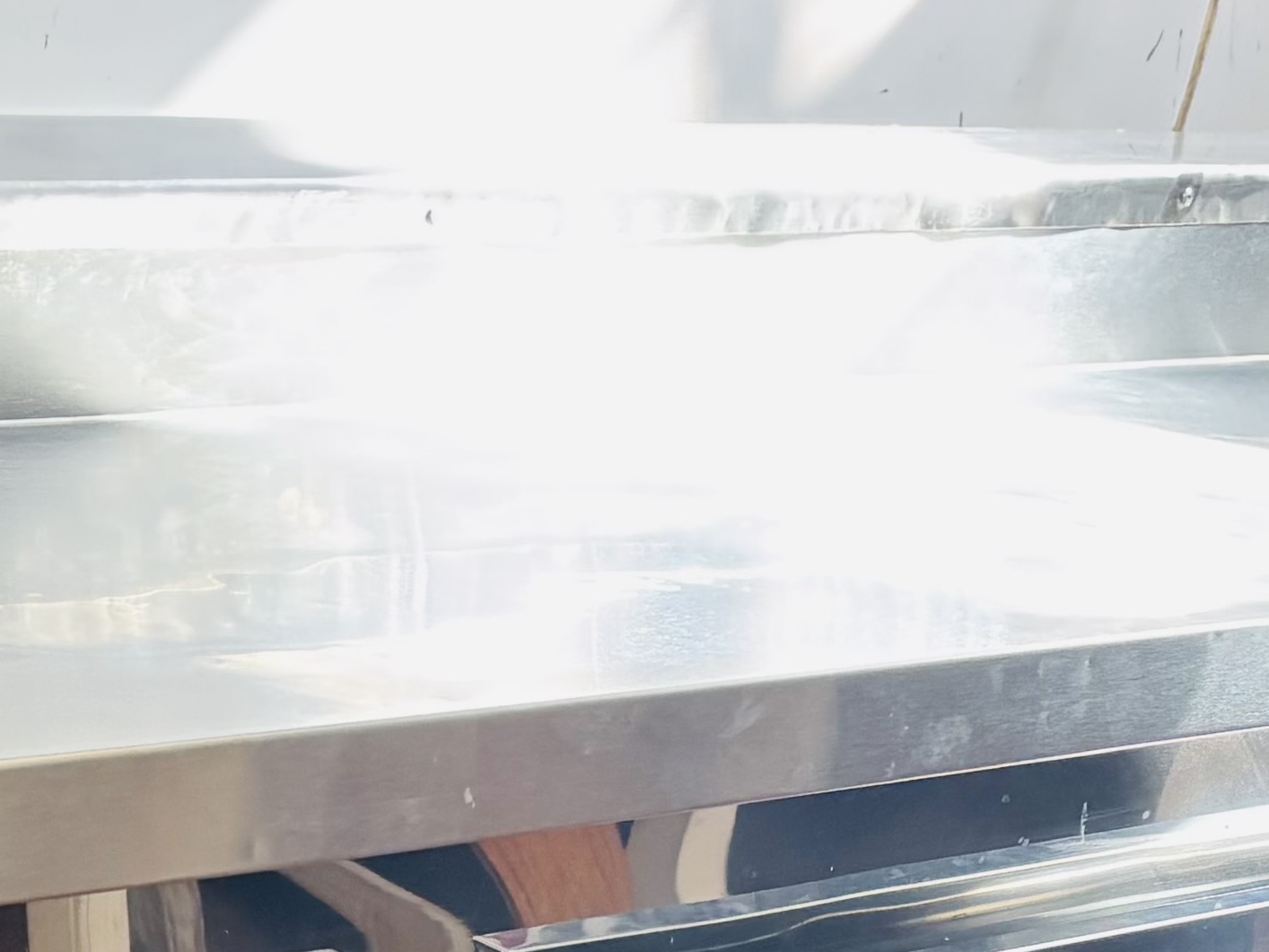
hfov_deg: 18.6
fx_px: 3850
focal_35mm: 105
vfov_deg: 12.9
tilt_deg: -24.1
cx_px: 343
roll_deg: -1.8
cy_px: 1680
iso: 125
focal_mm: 5.96
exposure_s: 1/105
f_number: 1.6
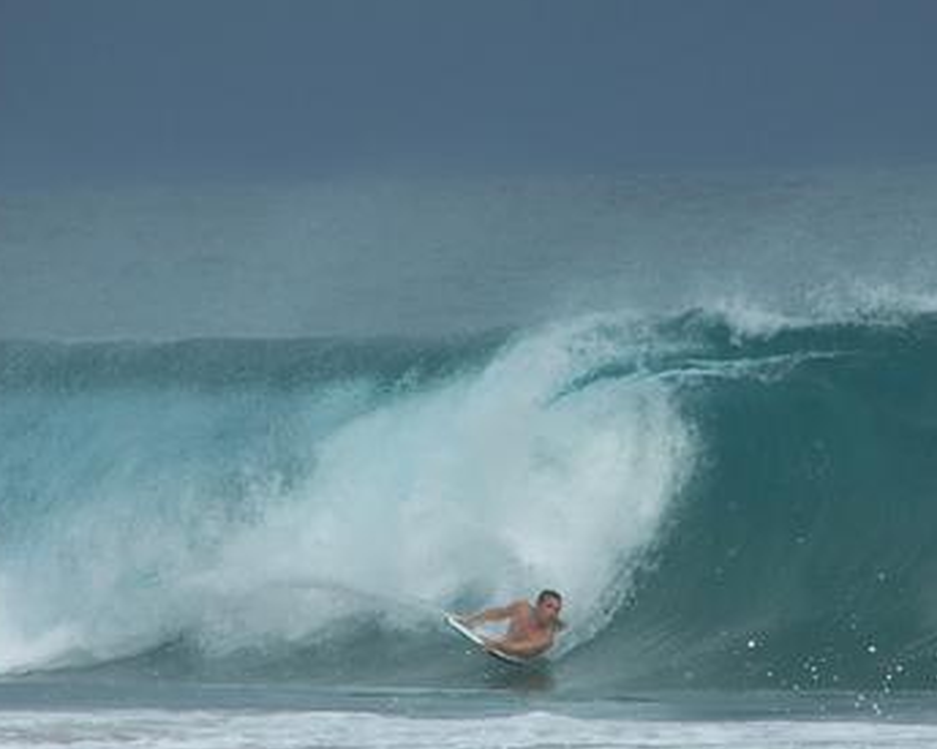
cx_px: 622
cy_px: 452
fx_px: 16412
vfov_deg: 2.6
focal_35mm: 592
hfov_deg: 3.3
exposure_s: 1/1000
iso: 80
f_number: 3.7
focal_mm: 63
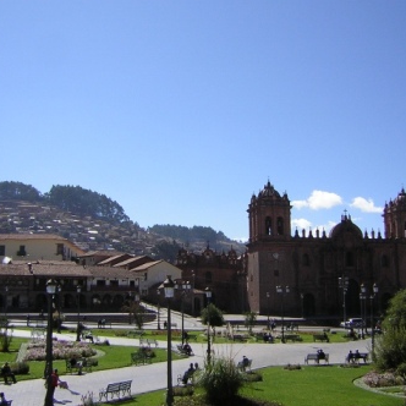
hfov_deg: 39.0
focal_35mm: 43
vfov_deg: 39.2
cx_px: 238
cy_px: 204
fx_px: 571
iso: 50
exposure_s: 1/398
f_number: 5.2
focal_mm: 4.7
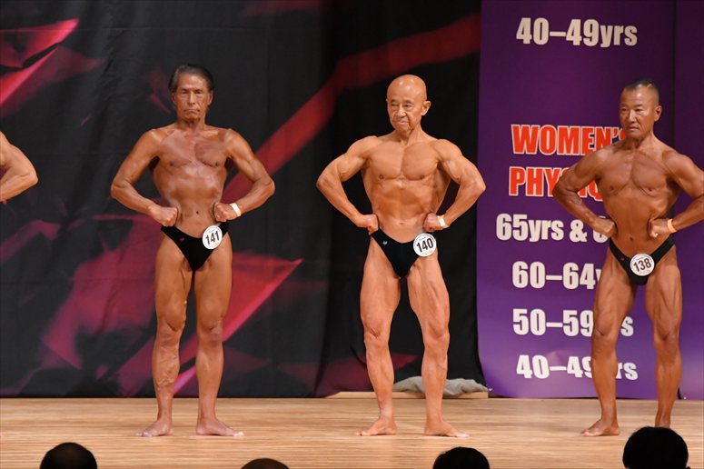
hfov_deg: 7.2
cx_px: 352
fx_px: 5571
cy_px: 234
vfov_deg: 4.8
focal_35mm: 285
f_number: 5.6
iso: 5600
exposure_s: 1/400
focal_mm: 190
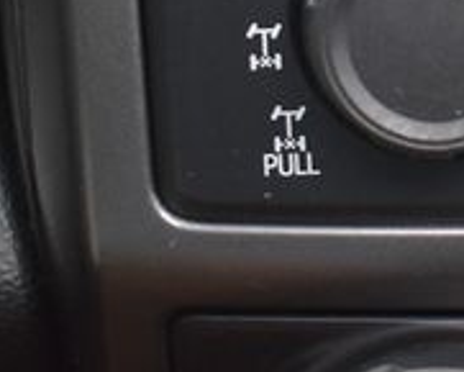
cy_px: -165
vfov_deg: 9.7
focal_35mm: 155
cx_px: 654
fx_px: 2125
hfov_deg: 12.0
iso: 800
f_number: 4.2
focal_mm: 31
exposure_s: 1/160
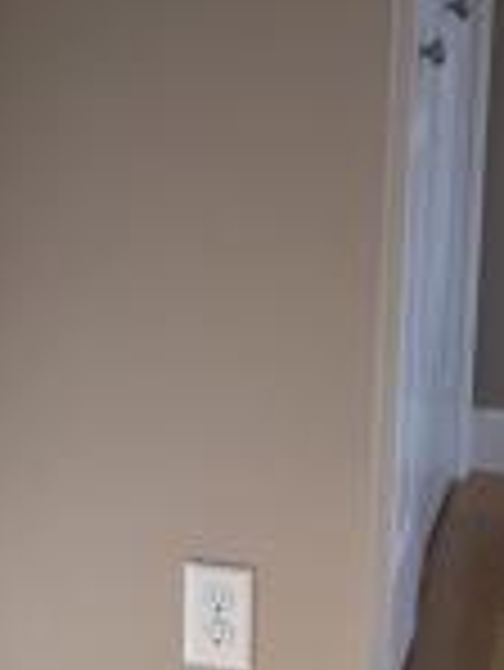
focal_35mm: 149
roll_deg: -0.3
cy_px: 27
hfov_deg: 9.3
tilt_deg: -8.2
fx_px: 2888
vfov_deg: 13.1
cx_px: -518
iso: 25
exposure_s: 1/60
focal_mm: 4.15
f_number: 2.2
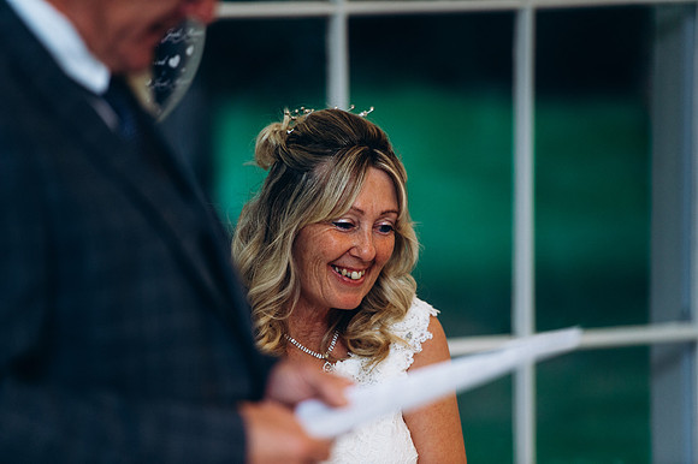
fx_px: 3875
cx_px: 349
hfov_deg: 10.3
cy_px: 232
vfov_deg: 6.9
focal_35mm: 200
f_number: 2.8
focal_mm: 200
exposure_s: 1/160
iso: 500
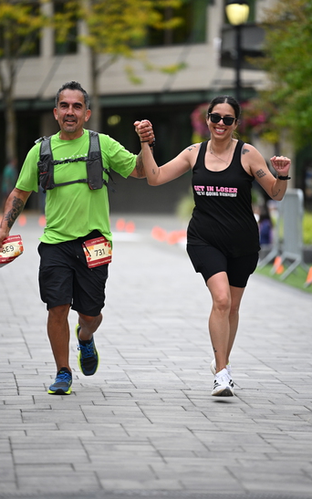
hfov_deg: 6.4
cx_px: 157
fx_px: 2788
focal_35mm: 205
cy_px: 249
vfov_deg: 10.2
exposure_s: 1/5000
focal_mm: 200
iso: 1600
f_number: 2.8
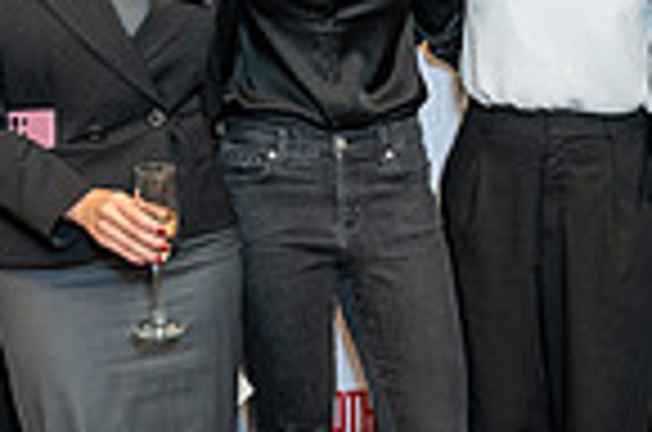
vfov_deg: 14.1
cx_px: 382
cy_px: 108
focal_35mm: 96
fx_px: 1735
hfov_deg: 21.3
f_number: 4
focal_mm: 24
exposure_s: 1/100
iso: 1600
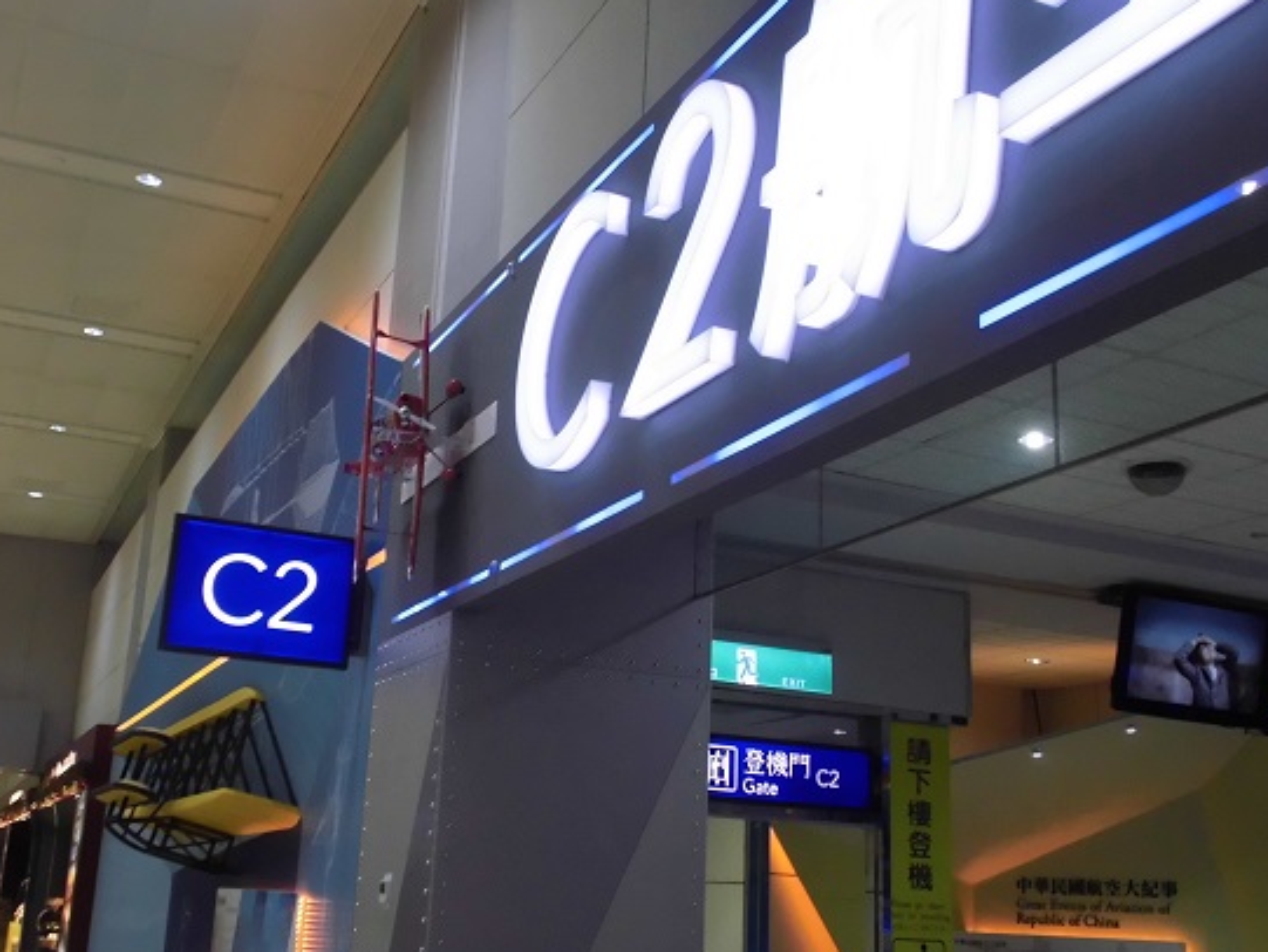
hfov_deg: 46.8
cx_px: 609
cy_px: 472
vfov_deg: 36.0
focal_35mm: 40
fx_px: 1466
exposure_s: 1/60
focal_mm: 6.9
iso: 400
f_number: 3.9
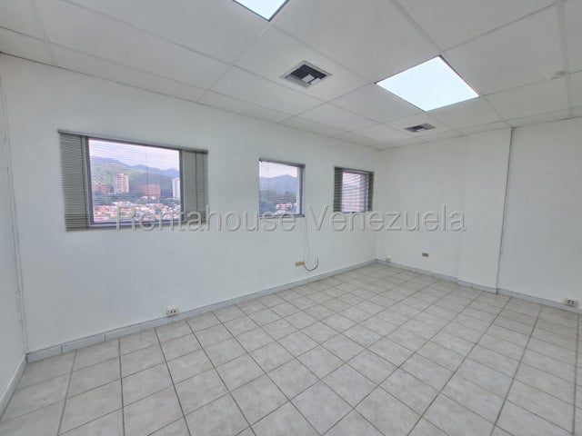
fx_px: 219
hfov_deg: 106.2
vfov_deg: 89.9
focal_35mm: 13
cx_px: 291
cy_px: 218
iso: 50
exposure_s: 1/120
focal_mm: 1.74
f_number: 2.2
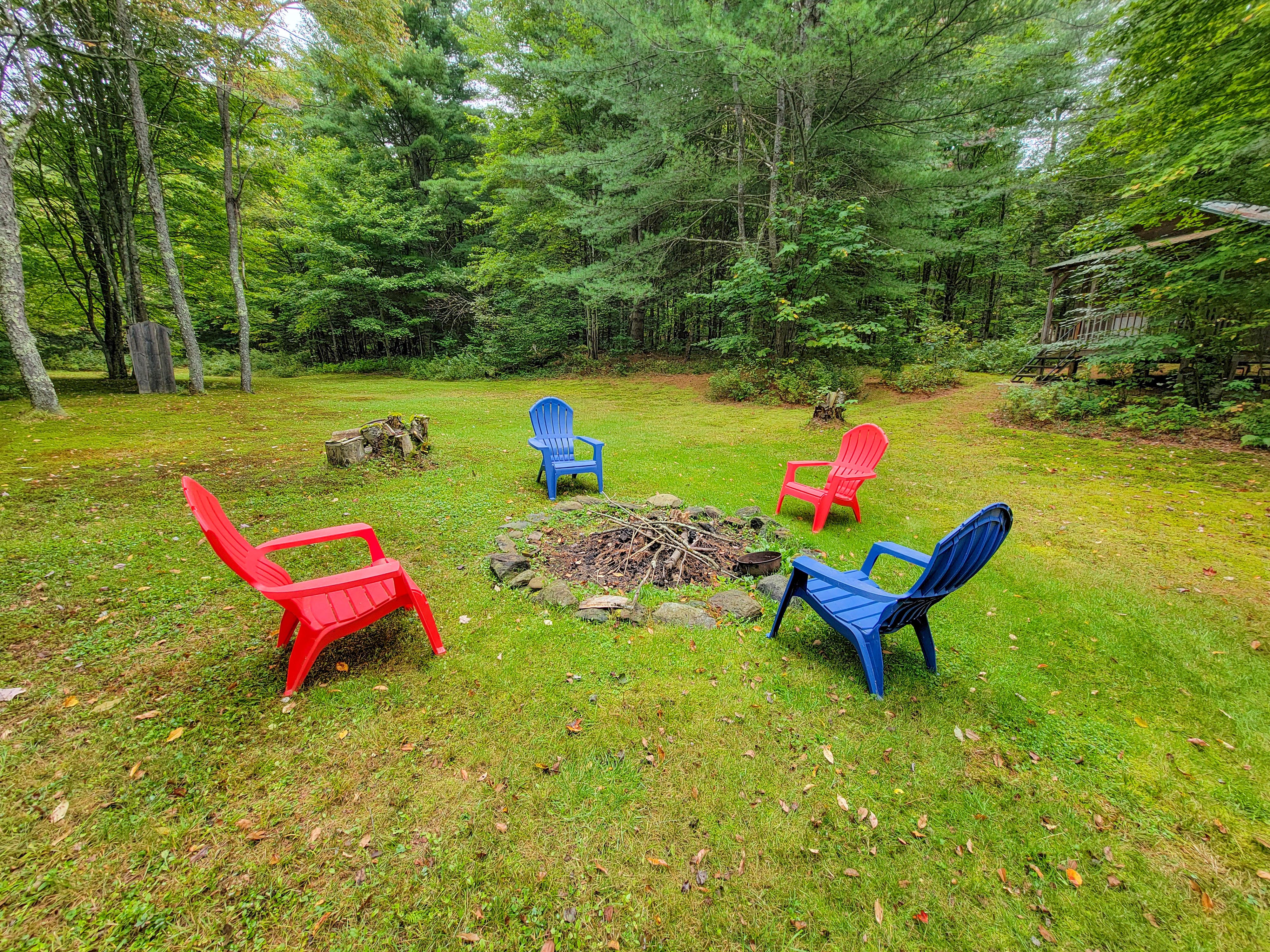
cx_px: 635
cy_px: 476
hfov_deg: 106.2
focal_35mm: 13
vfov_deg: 89.9
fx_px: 477
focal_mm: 2.2
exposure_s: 1/60
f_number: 2.2
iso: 80
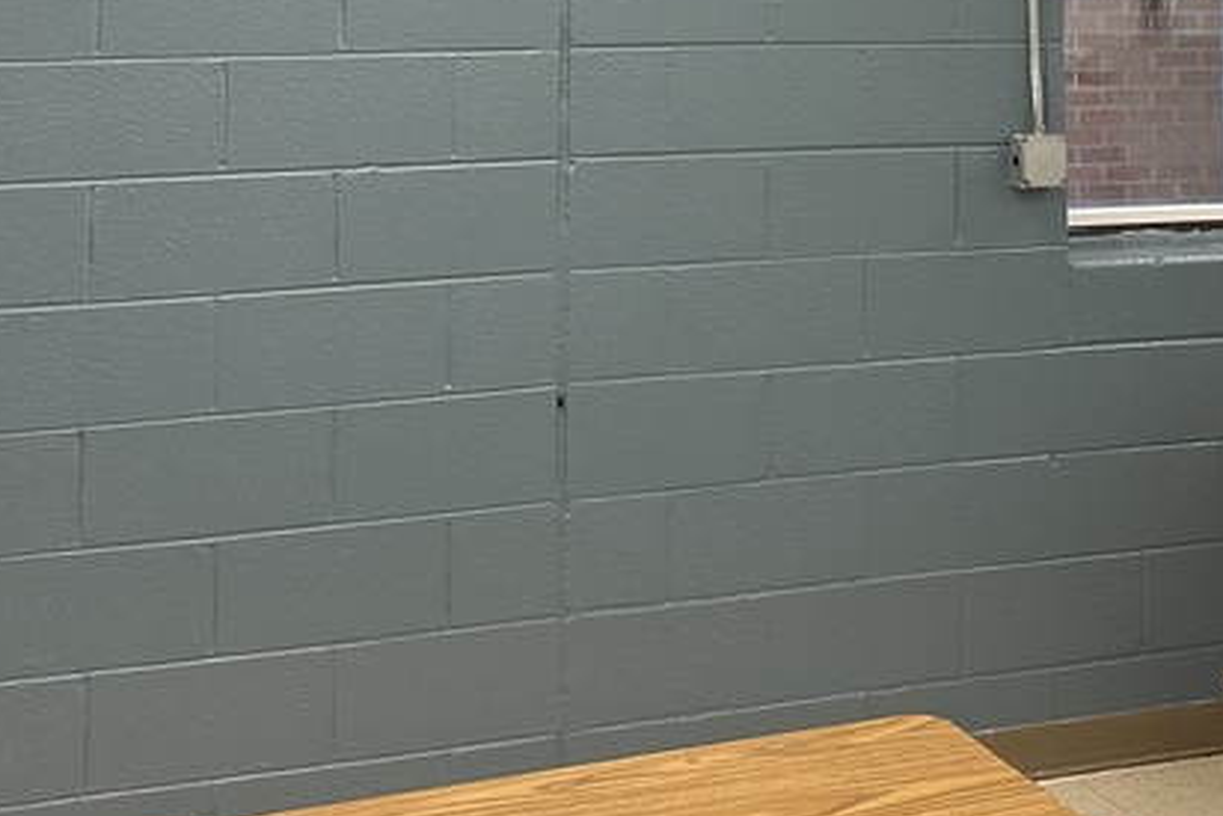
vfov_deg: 20.4
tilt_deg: +3.5
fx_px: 2107
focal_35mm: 62
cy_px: -187
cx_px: 760
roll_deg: +0.0
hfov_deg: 32.2
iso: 100
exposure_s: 1/121
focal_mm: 6.86
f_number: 1.78
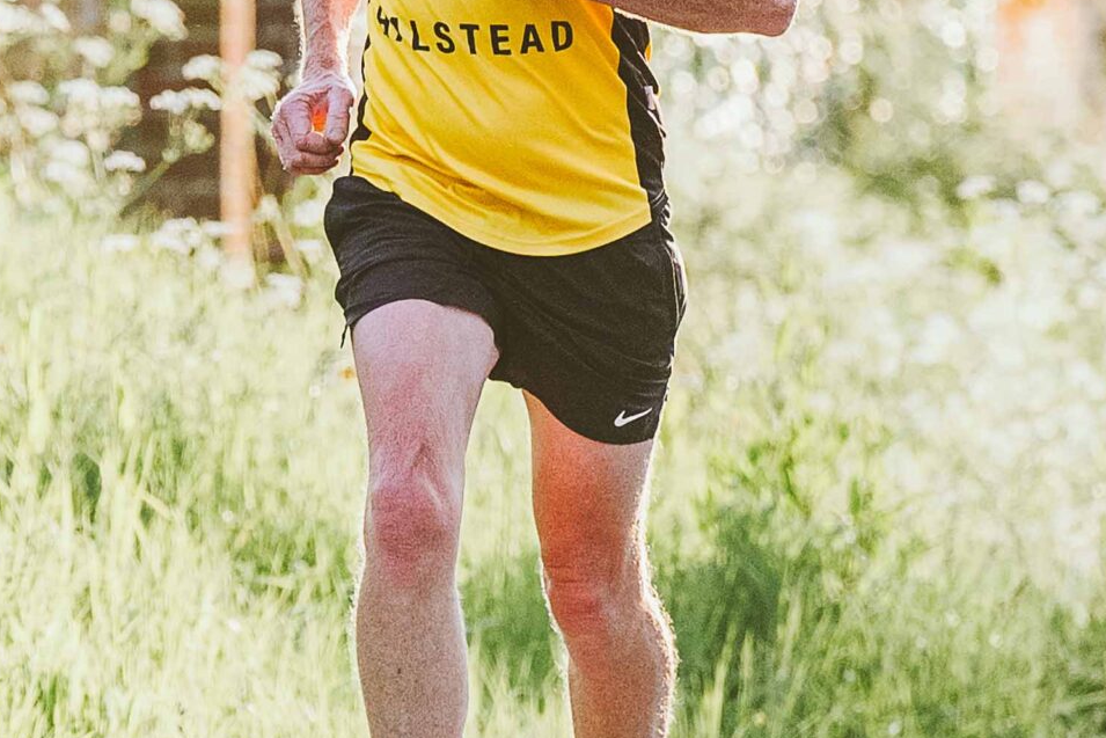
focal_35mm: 804
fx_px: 24703
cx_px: -182
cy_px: 276
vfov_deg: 1.7
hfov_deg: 2.6
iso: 500
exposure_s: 1/1250
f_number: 3.5
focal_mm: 200
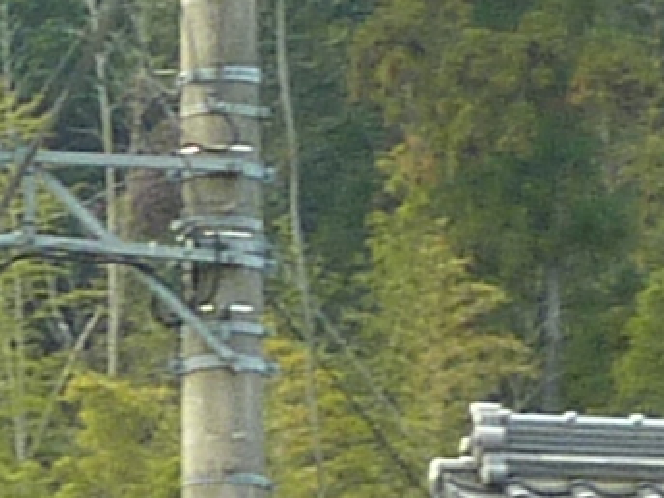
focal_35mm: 673
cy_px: 473
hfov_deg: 2.9
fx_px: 12909
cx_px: -641
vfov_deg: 2.2
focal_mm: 10.3
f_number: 4
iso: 80
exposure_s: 1/50
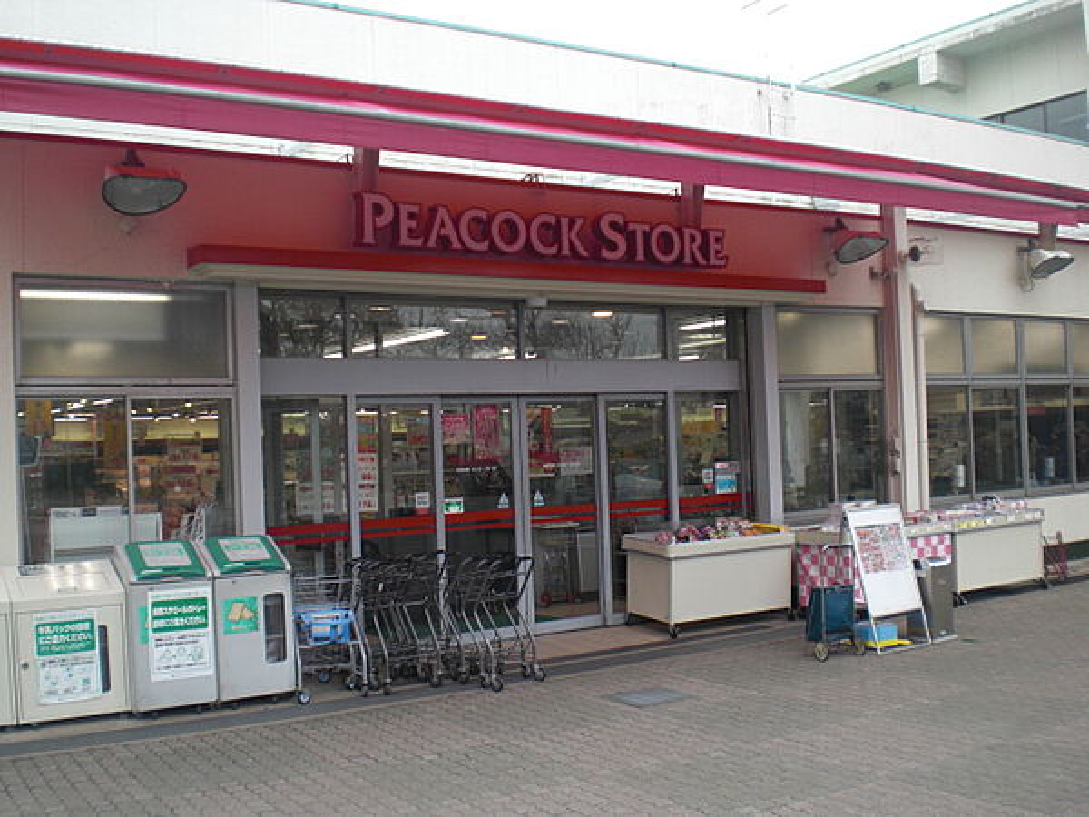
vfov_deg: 37.7
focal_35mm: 38
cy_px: 408
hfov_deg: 49.0
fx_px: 1195
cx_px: 544
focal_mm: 6.3
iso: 64
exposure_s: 1/125
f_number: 3.1
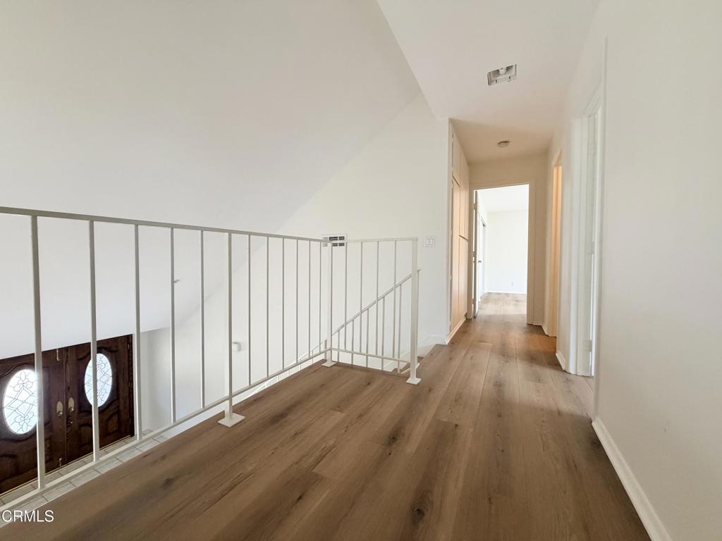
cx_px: 361
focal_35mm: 14
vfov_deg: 85.7
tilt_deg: -1.9
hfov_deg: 102.1
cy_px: 270
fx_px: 292
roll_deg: +0.5
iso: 320
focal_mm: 2.22
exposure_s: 1/60
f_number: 2.2
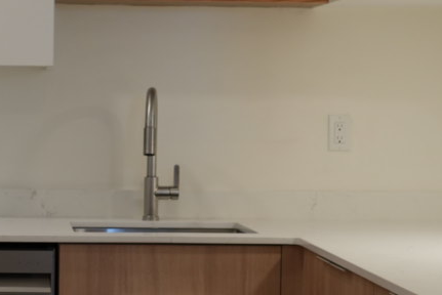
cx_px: 35
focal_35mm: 105
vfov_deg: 13.1
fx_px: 1290
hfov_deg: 19.1
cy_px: 168
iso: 800
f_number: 4
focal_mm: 28
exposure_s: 1/160
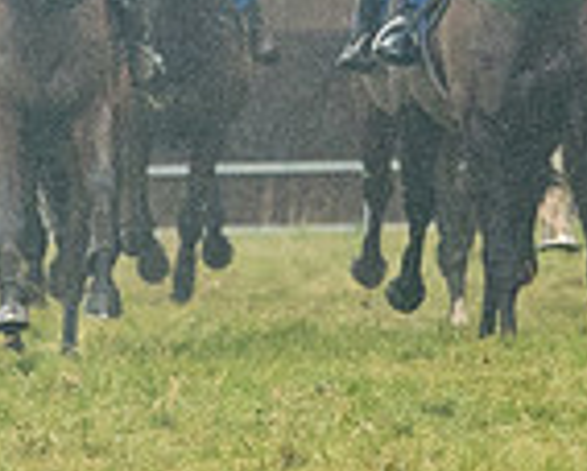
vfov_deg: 1.0
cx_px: 548
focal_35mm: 1516
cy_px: -209
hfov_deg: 1.3
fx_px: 26374
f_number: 4.5
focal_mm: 170
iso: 1000
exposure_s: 1/1000
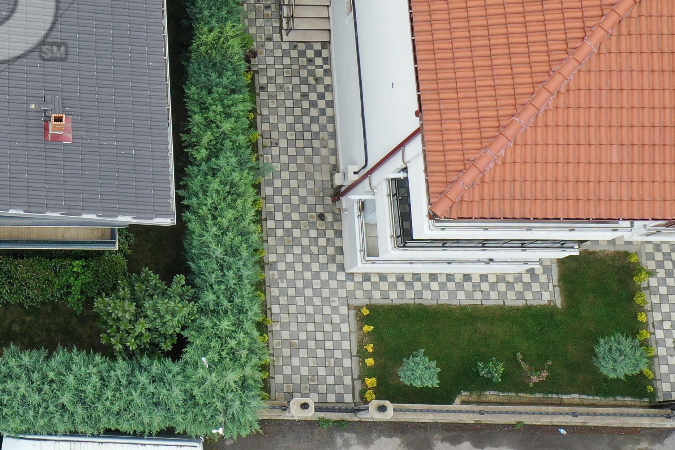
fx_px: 1538
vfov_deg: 15.9
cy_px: -105
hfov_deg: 23.2
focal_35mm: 82
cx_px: -74
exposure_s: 1/80
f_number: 4
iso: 100
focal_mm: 10.26
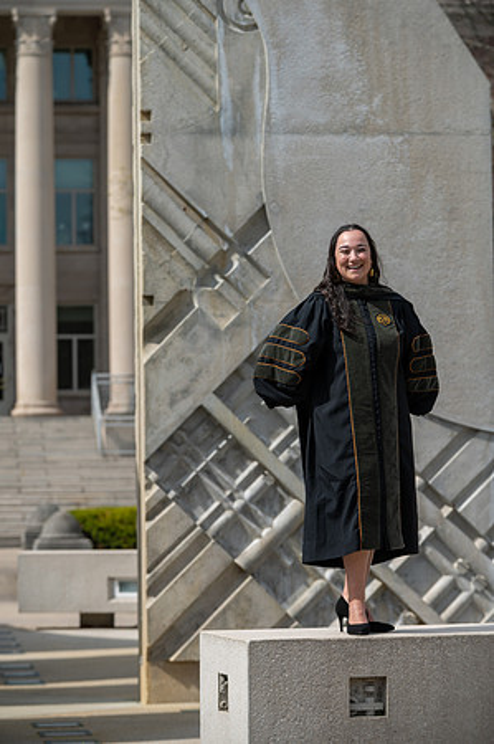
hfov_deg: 10.1
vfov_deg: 15.2
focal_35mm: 135
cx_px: 247
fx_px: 2785
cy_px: 372
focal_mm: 135
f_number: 4.5
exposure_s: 1/640
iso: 125
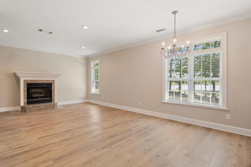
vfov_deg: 70.4
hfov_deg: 93.2
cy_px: 81
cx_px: 119
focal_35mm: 17
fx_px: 119
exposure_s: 1/13
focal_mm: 16
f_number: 5.6
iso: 1250
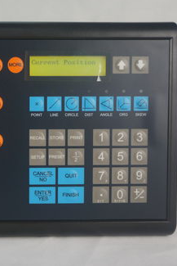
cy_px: 131
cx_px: 3
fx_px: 322
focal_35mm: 44
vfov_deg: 44.7
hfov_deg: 28.9
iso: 200
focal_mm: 19
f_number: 4
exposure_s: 1/60
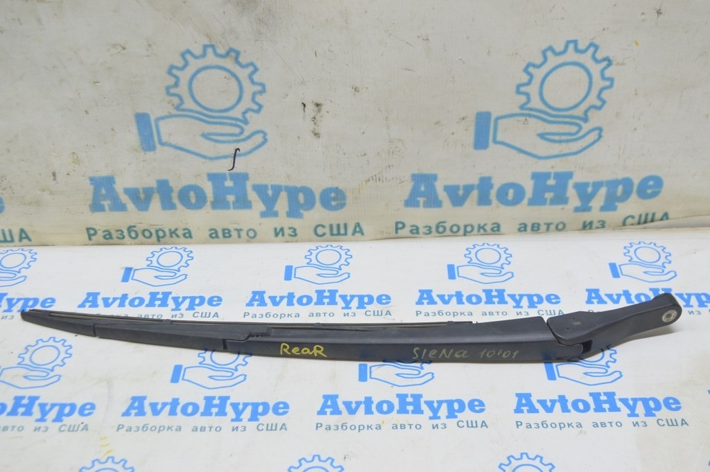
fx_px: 828
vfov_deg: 31.8
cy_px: 236
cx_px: 355
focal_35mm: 42
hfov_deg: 46.4
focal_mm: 28
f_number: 5.6
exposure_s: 1/20
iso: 400
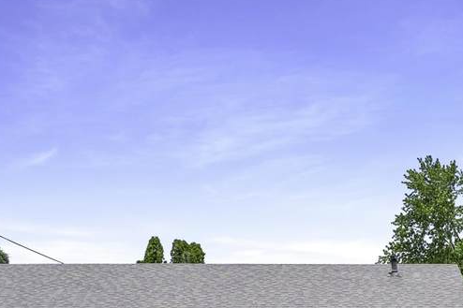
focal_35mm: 57
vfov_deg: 21.6
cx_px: 395
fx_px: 733
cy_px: 393
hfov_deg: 33.6
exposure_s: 1/2000
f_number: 2.8
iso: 100
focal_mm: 8.38
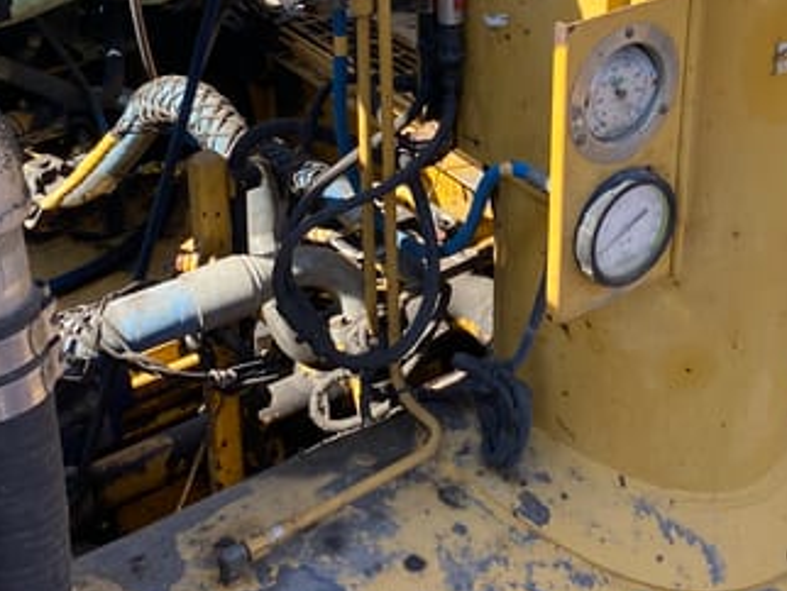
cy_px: 76
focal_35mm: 62
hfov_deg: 31.0
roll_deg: -1.0
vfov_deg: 23.2
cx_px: 494
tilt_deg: -24.3
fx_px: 1411
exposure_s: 1/747
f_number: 1.8
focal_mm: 4.25
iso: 32
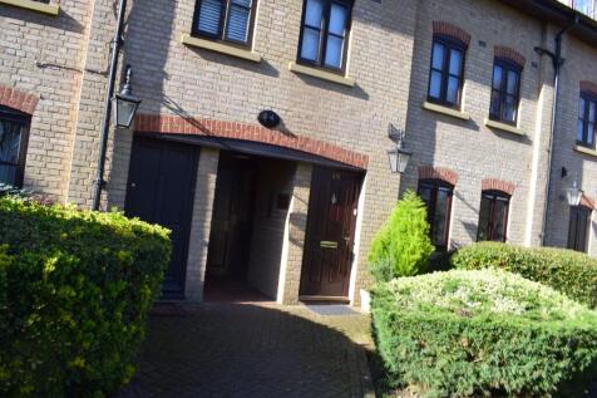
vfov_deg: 47.9
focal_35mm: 27
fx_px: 448
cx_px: 298
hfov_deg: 67.4
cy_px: 199
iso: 400
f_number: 10
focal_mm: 18
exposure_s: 1/200
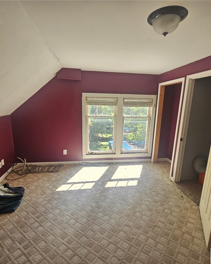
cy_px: 132
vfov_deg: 89.6
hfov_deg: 77.0
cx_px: 104
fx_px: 133
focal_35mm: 17
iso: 80
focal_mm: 2.2
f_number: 2.2
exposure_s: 1/359
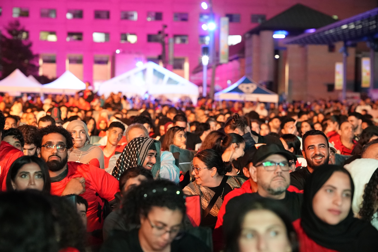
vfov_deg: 16.1
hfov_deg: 23.9
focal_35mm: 85
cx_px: 189
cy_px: 126
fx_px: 893
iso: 12800
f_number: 3.5
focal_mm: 85
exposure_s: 1/125
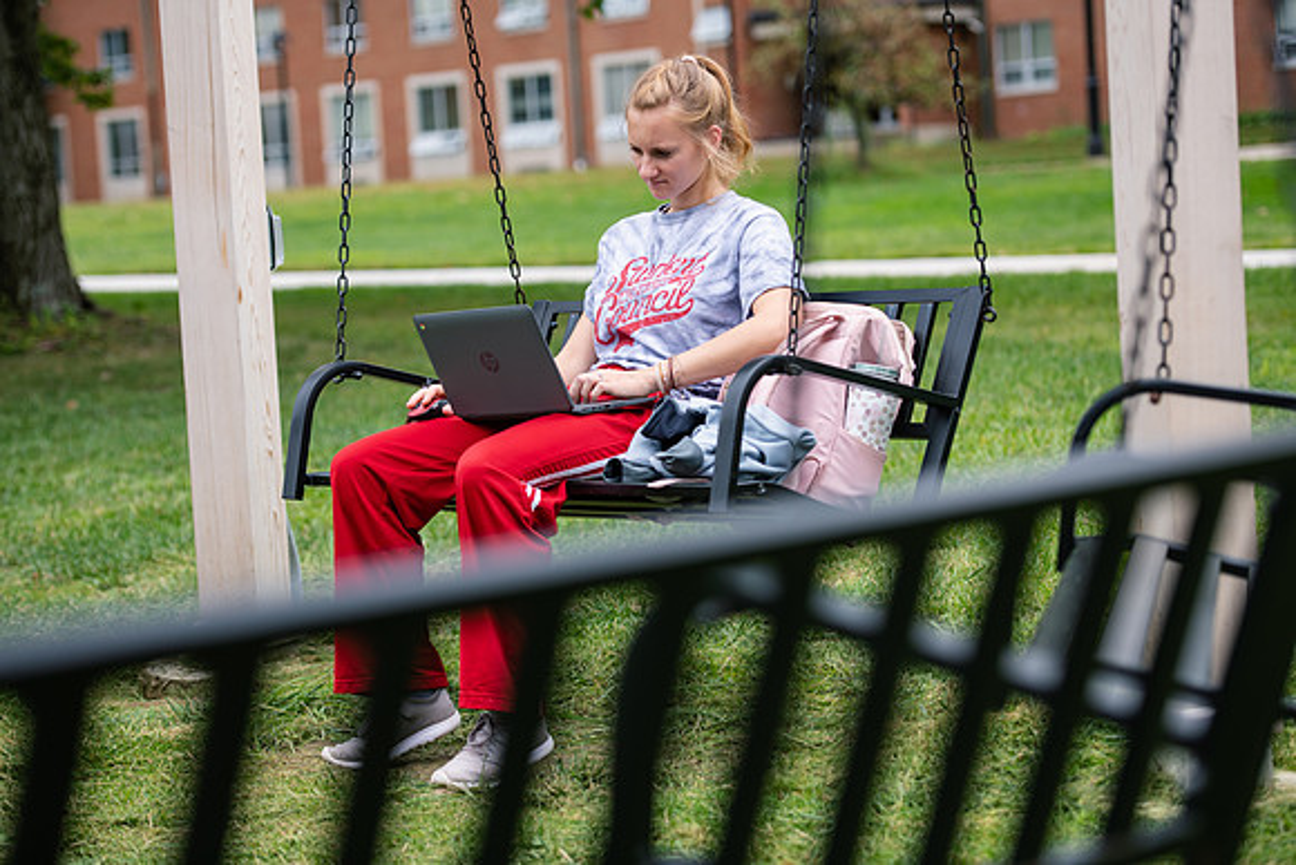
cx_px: 648
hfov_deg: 22.1
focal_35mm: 92
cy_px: 432
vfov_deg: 14.9
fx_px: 3313
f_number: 3.2
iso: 160
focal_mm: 92
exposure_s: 1/500
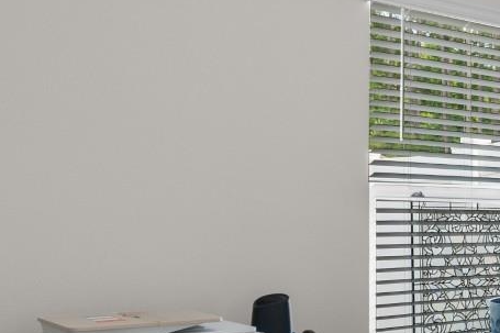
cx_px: 652
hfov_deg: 28.6
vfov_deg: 23.7
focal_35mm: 57
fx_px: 791
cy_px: 193
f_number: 4.8
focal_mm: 11
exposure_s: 1/15
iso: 100
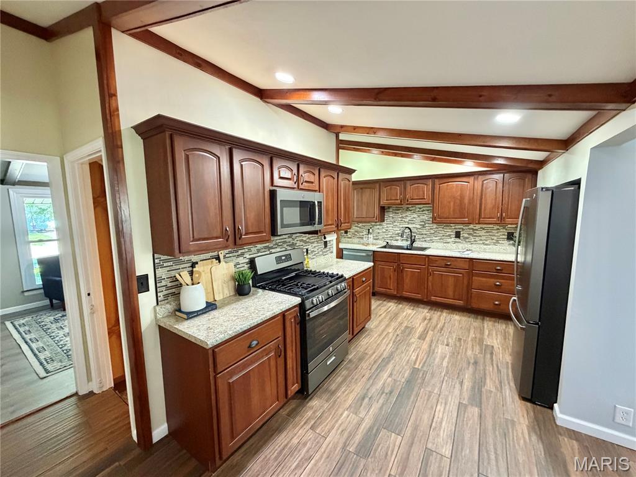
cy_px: 238
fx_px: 257
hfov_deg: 102.1
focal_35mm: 14
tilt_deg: -5.8
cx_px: 318
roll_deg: +1.0
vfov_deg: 85.7
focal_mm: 2.22
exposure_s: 1/60
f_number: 2.2
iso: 500
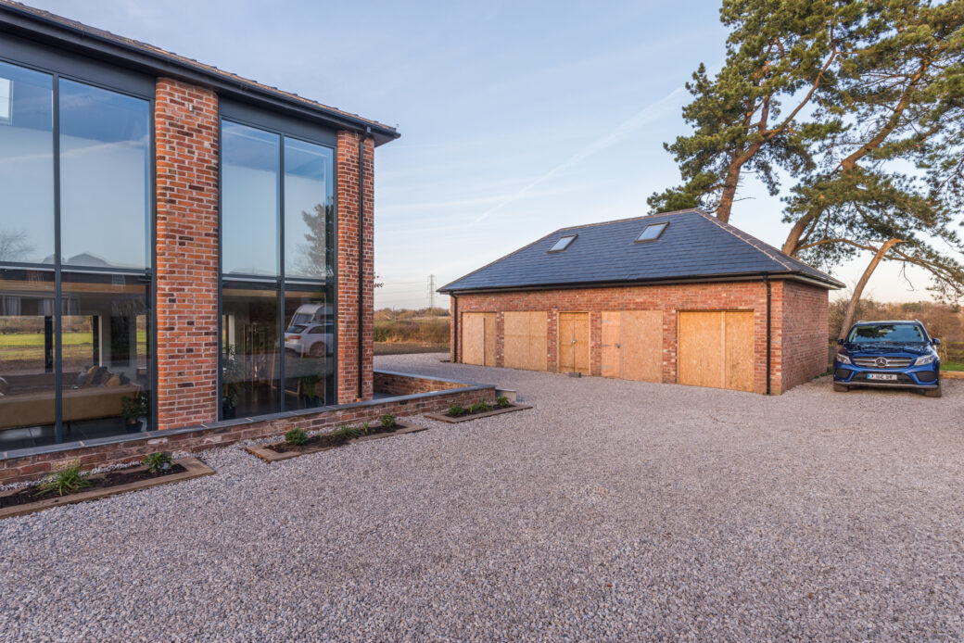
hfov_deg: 90.0
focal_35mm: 18
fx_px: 482
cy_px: 322
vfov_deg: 67.4
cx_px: 482
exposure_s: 1/15
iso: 100
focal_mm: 18
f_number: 9
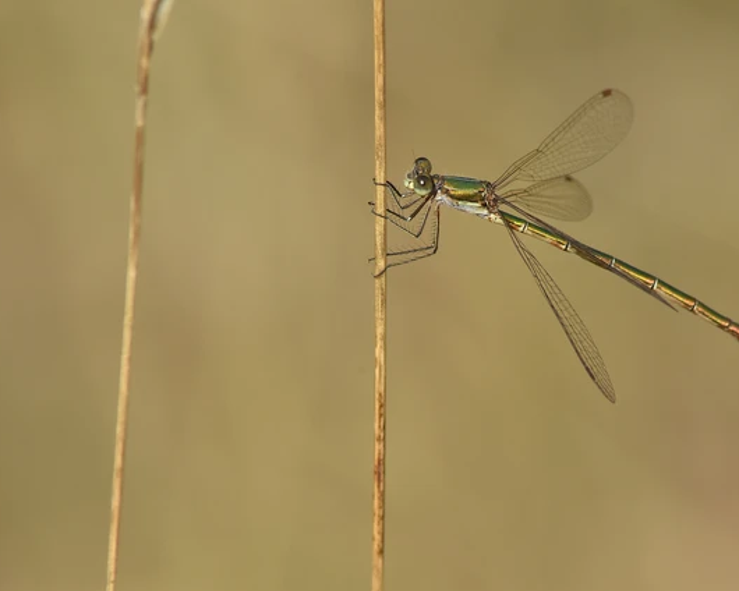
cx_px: 370
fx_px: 11154
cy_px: 296
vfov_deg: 3.0
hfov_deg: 3.8
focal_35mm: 510
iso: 640
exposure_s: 1/800
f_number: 18
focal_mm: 300
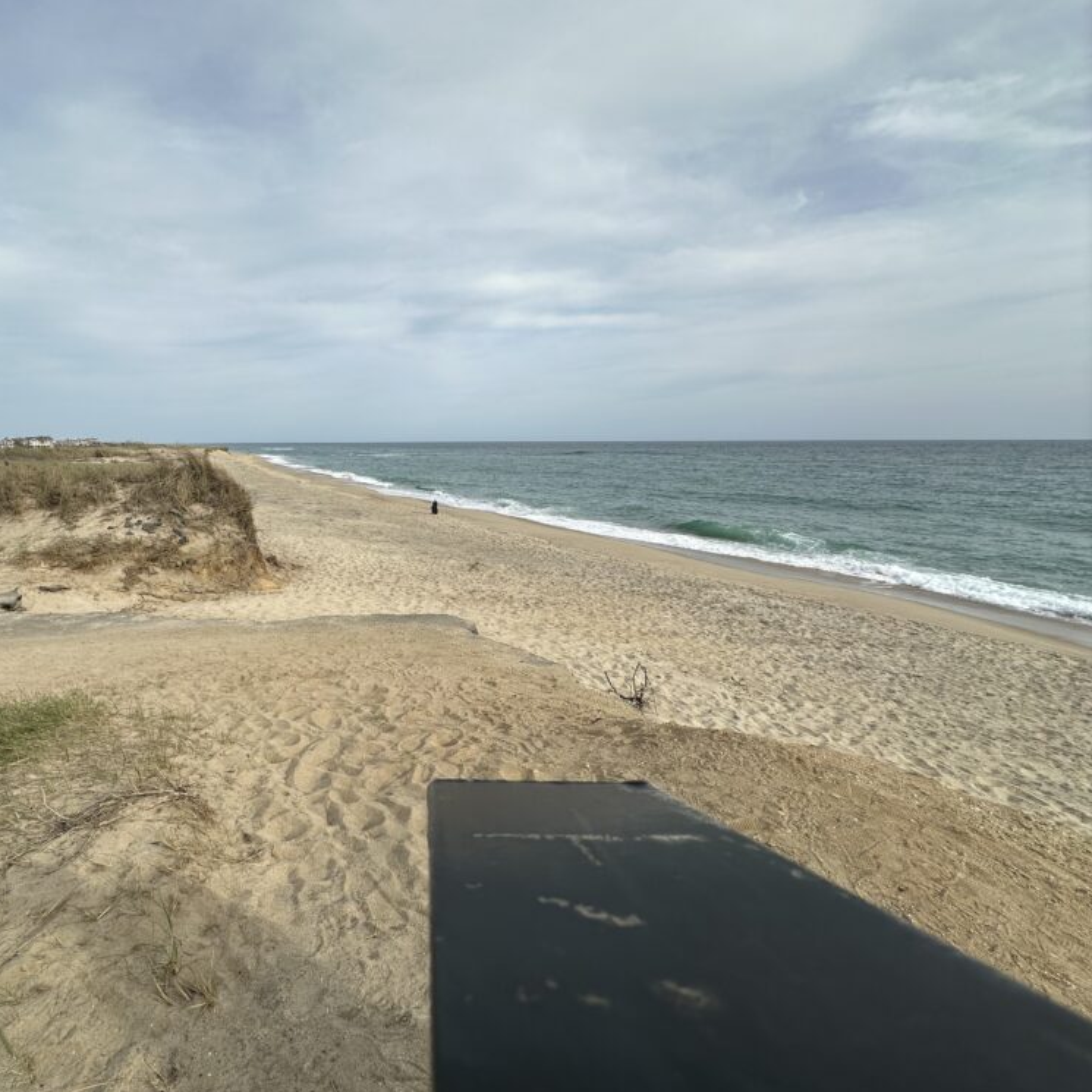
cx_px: 413
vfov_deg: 84.0
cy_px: 560
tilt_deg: -10.9
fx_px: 607
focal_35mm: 17
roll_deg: +0.4
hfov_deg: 82.5
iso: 40
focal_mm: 2.22
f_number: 2.2
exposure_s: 1/1795
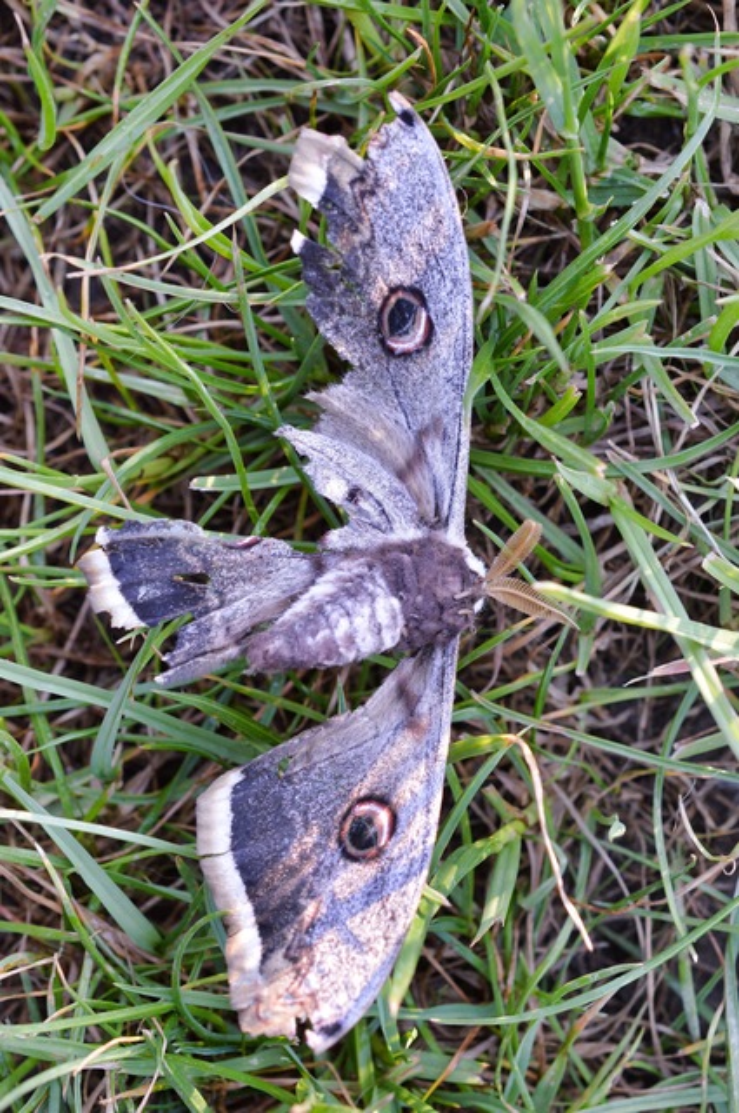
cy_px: 556
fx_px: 1852
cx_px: 370
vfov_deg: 33.4
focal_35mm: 60
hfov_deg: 22.6
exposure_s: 1/80
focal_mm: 40
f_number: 8
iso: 400
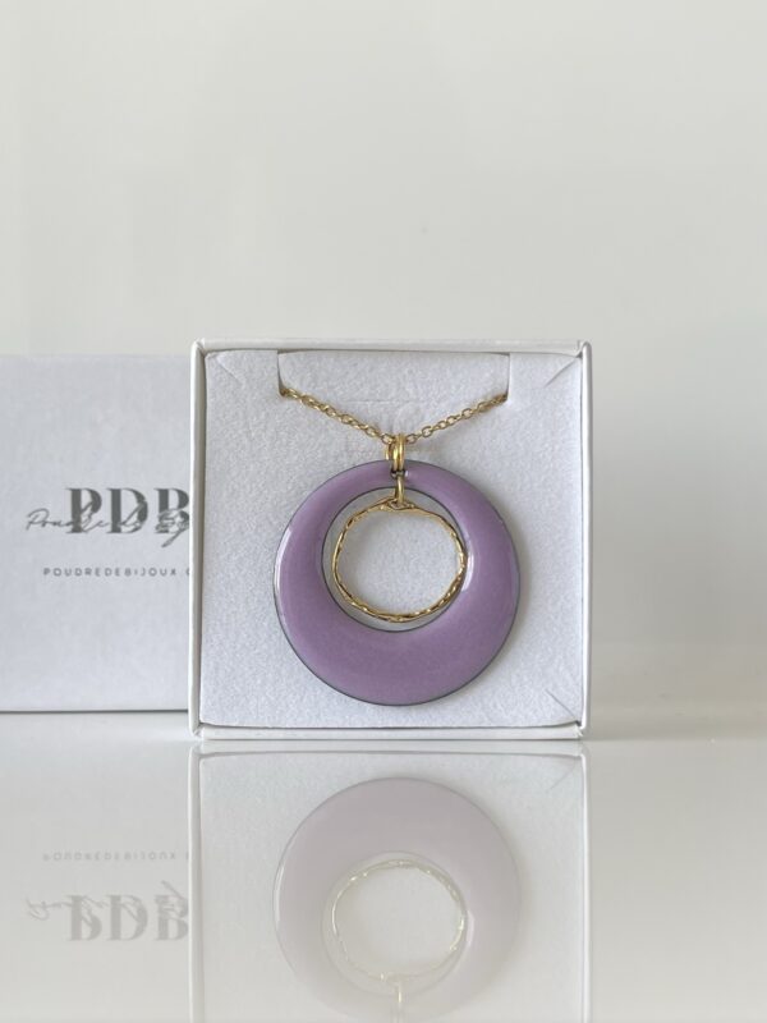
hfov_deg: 54.9
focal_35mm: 25
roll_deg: +0.3
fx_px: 739
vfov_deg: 69.4
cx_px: 384
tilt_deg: -0.7
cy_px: 512
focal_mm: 5.1
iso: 32
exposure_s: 1/125
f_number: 1.6
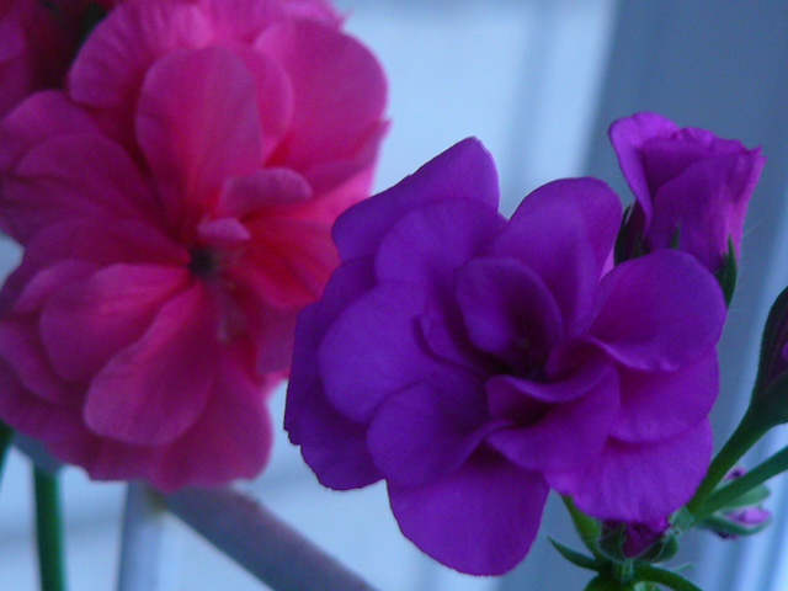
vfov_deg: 13.3
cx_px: 394
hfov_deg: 17.7
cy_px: 296
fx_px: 2527
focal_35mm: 111
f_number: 3.2
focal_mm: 12.4
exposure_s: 1/20
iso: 200
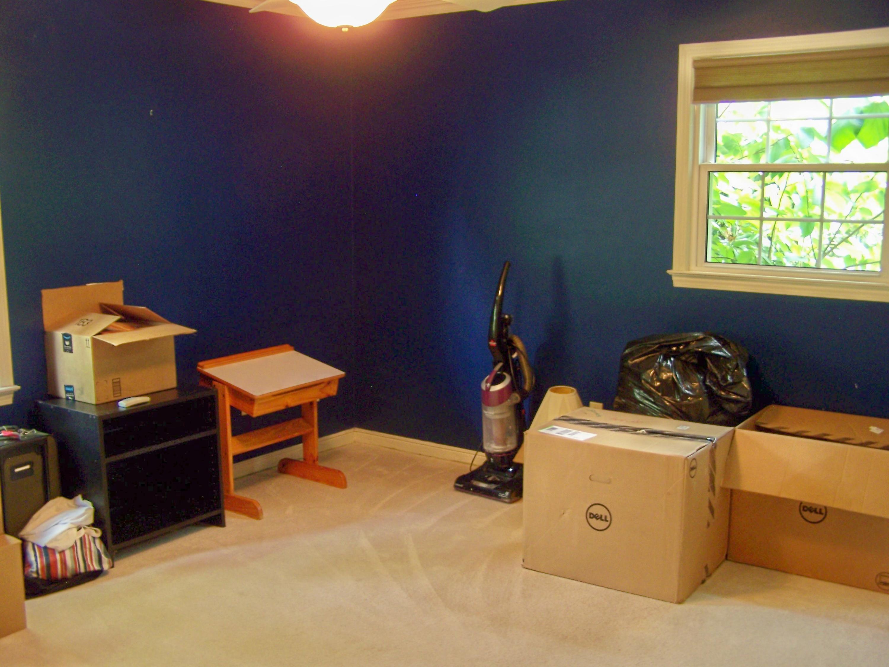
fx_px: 976
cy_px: 334
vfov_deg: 37.7
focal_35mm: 38
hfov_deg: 49.0
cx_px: 444
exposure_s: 1/2
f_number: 2.8
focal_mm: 6.3
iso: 64
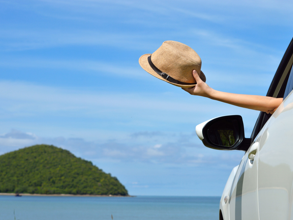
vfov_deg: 16.5
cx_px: 150
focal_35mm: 90
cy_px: 110
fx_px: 758
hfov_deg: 21.9
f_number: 8
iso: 100
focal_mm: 55
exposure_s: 1/640
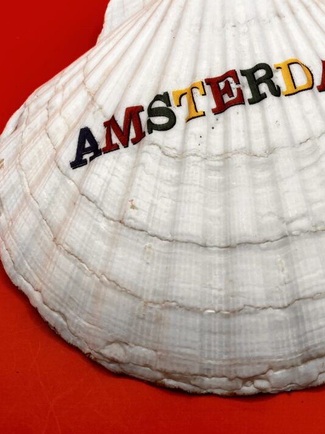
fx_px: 589
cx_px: 244
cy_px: 171
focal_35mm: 47
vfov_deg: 40.2
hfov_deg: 30.4
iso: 25
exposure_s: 1/175
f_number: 1.8
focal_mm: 3.99
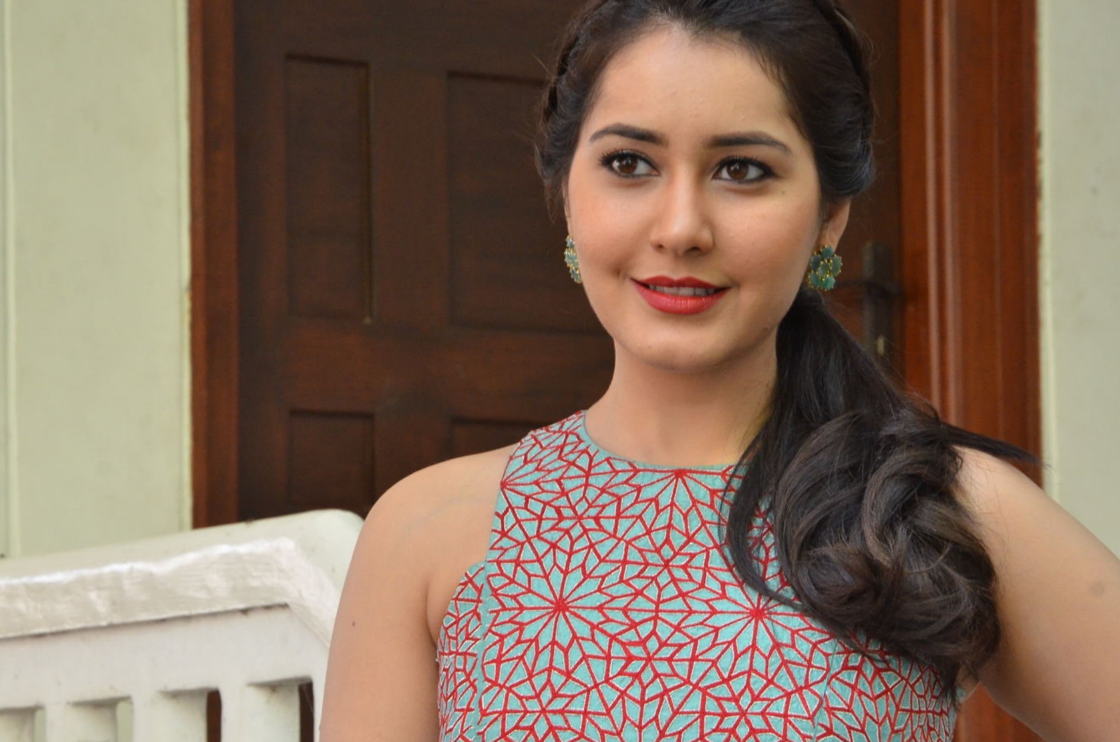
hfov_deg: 12.8
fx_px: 5000
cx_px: 636
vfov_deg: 8.5
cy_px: 370
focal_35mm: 161
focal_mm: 90
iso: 1600
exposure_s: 1/125
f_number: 8
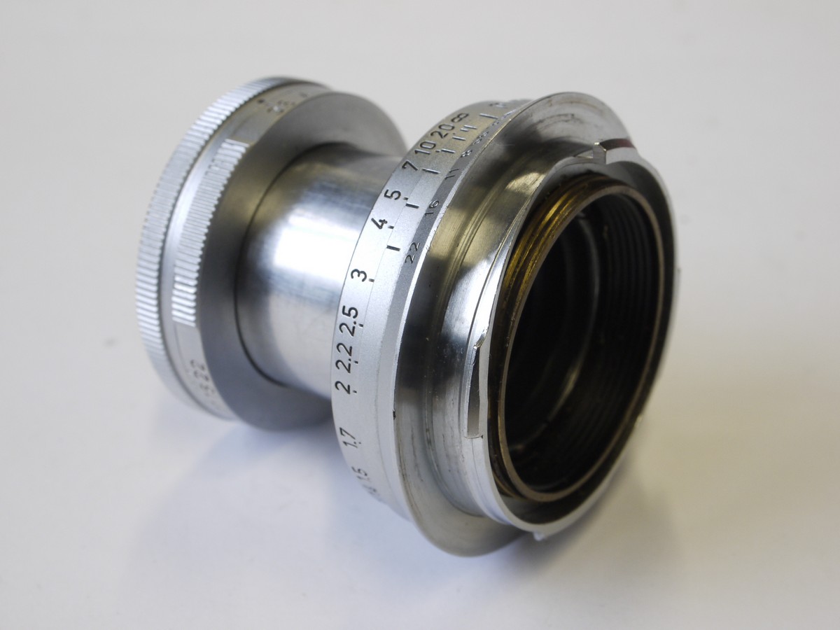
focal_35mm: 64
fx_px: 1553
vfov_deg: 22.9
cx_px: 420
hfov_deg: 30.3
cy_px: 315
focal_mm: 32
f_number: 11
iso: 400
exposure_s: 1/20
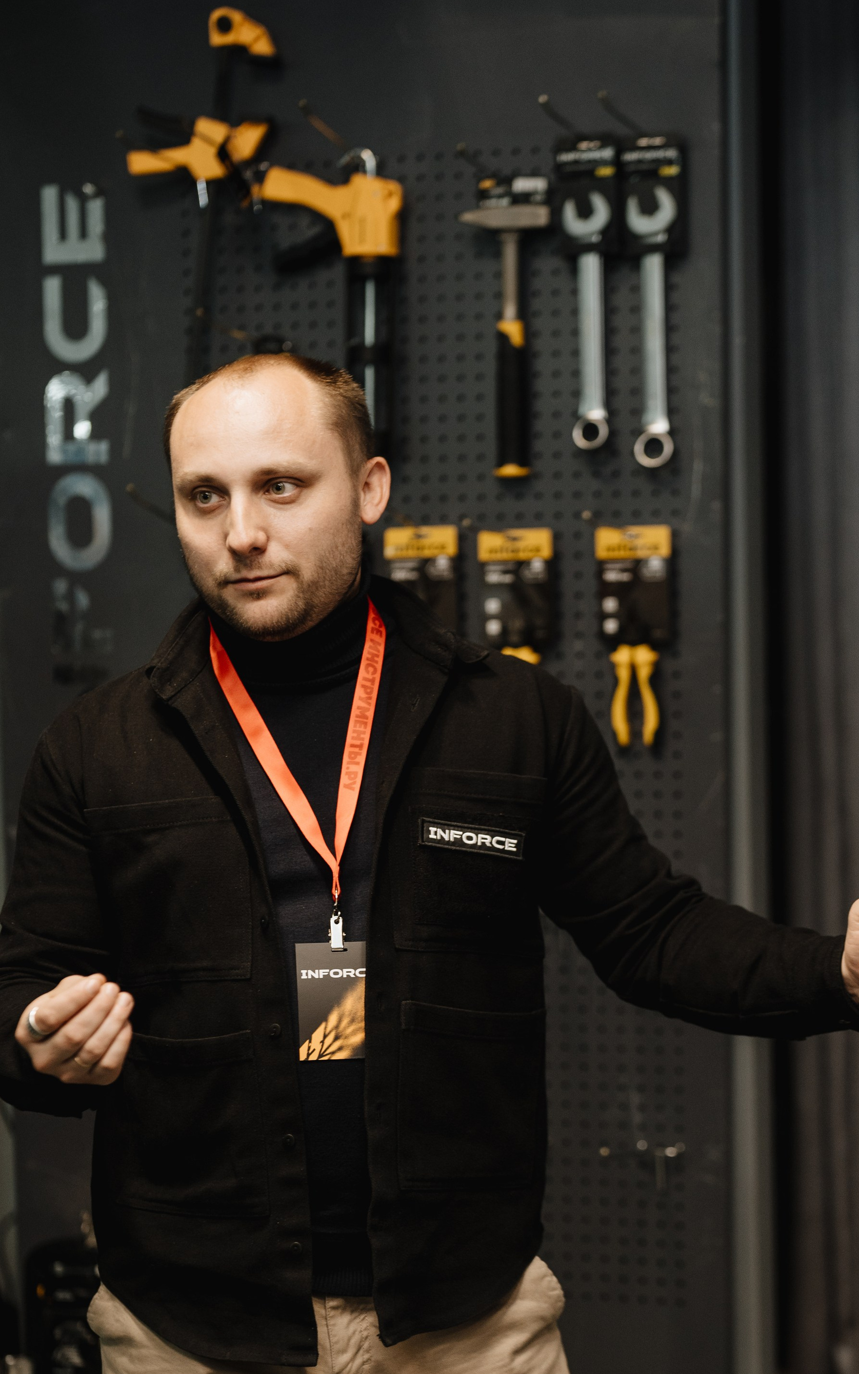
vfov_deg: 28.1
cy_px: 881
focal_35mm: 73
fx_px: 2735
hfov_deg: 17.8
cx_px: 472
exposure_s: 1/160
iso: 500
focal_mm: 50
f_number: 2
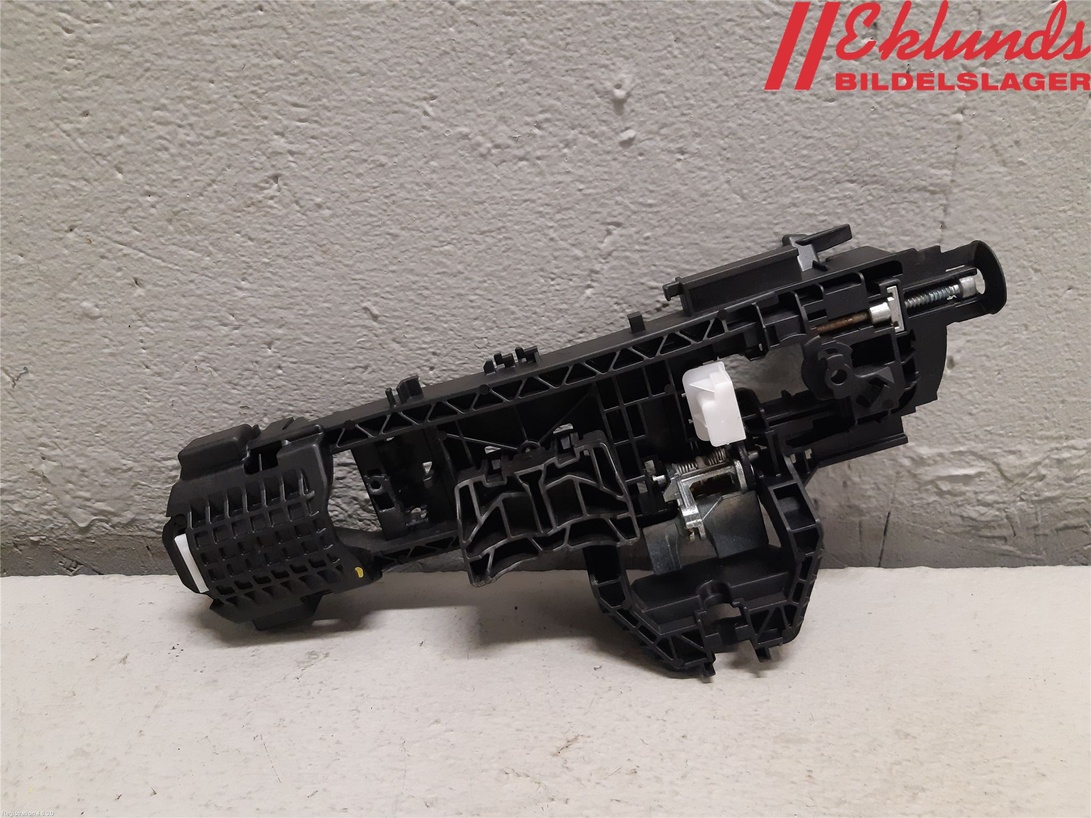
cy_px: 409
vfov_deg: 53.1
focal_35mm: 26
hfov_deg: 67.3
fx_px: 819
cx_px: 546
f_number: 1.7
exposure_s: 1/50
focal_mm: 3.93
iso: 250
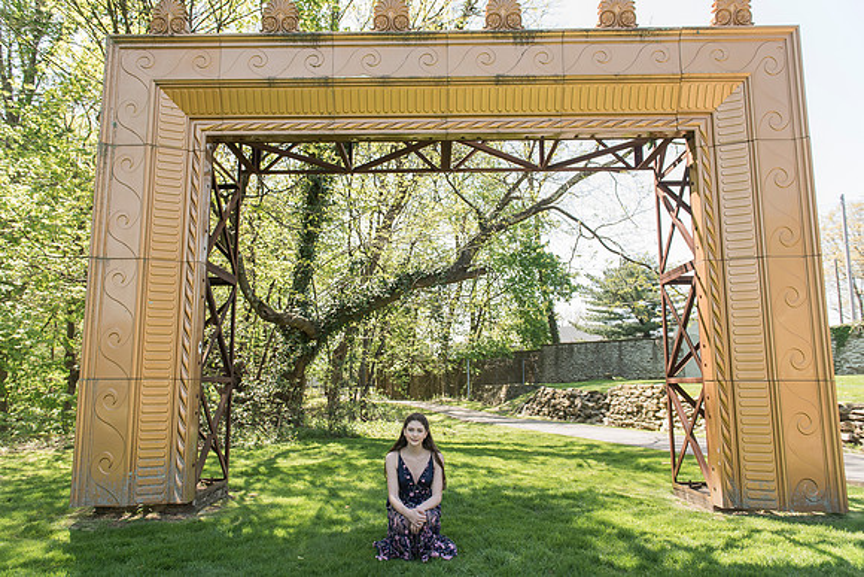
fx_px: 598
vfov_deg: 51.5
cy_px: 293
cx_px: 420
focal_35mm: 25
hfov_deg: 71.7
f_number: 4
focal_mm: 24
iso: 400
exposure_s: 1/800
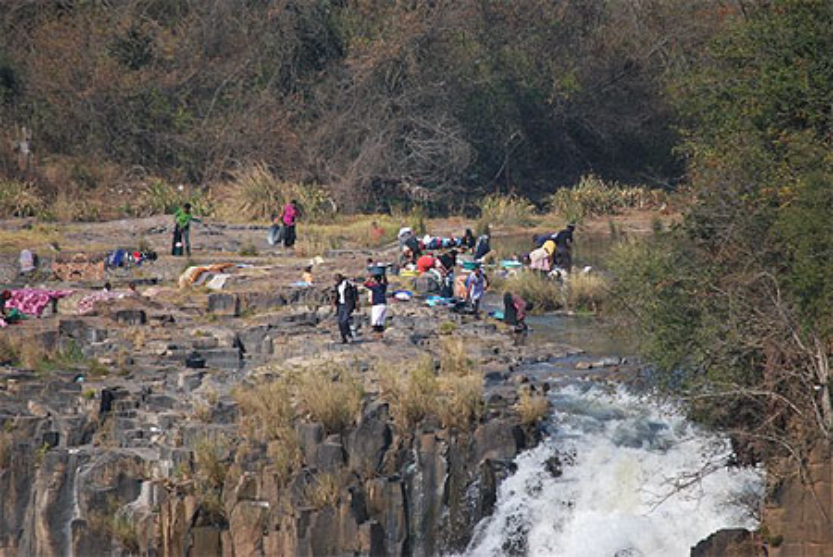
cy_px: 278
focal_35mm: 300
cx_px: 416
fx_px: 6948
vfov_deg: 4.6
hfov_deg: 6.9
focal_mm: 200
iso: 200
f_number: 5.6
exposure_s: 1/800
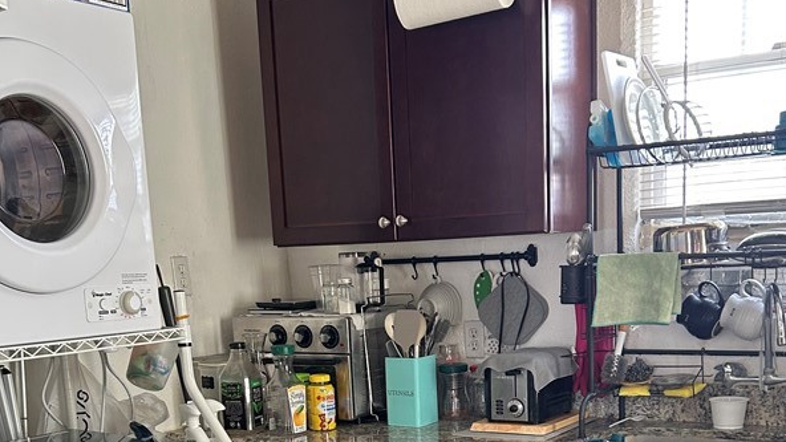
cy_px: 461
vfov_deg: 23.2
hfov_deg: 42.1
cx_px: 402
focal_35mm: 49
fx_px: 1021
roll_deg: +2.0
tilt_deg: -11.4
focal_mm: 5.7
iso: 125
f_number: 1.5
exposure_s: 1/67
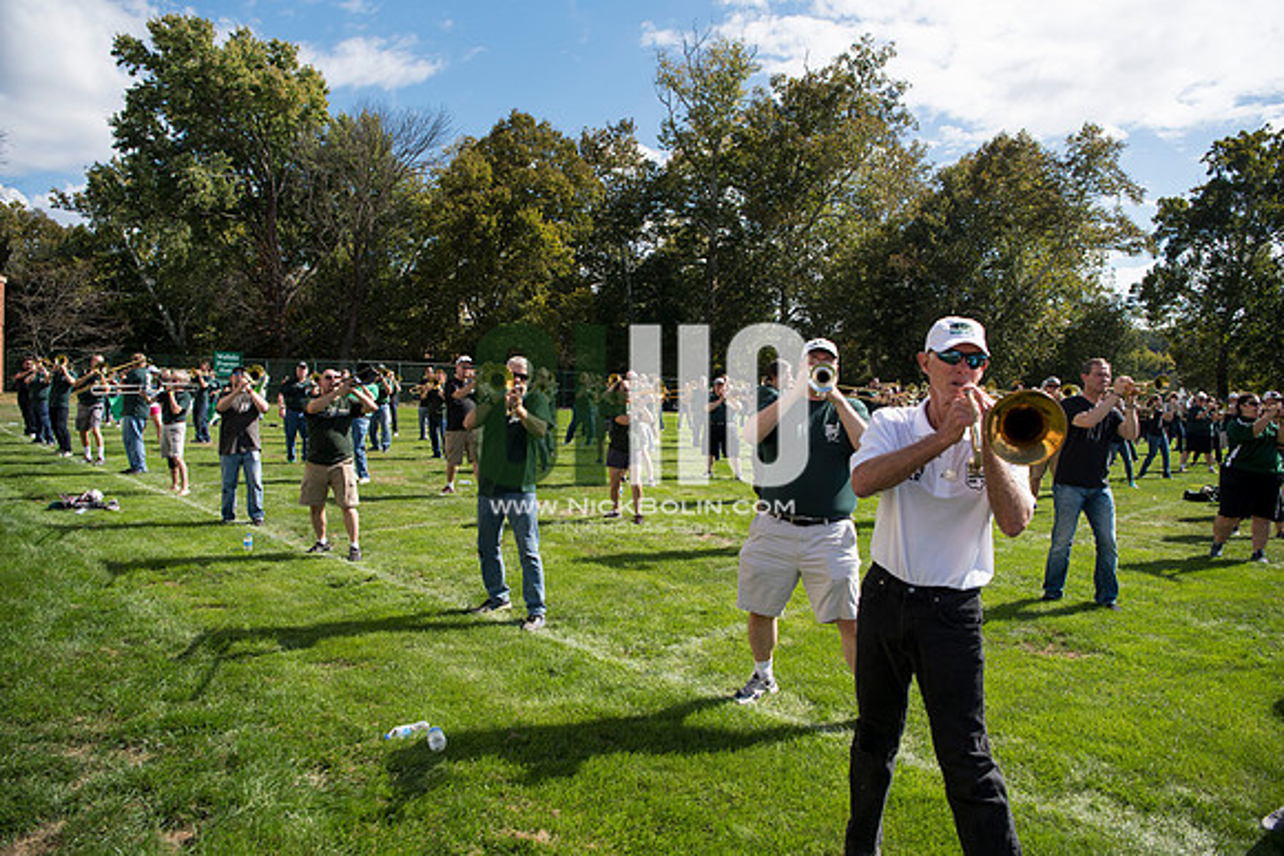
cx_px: 642
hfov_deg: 73.7
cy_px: 428
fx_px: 856
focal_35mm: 24
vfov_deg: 53.2
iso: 250
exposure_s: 1/1600
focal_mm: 24
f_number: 4.5
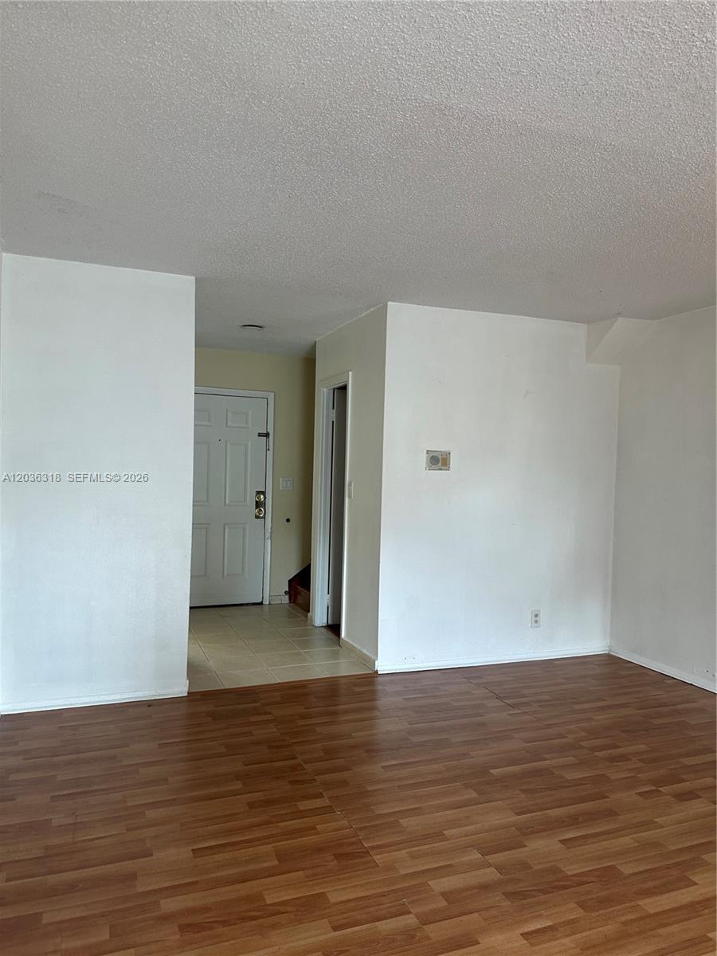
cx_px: 358
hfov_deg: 56.8
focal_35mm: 24
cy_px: 478
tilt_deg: -0.7
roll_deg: -2.3
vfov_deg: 71.6
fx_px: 663
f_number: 1.78
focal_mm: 6.86
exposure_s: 1/120
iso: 160
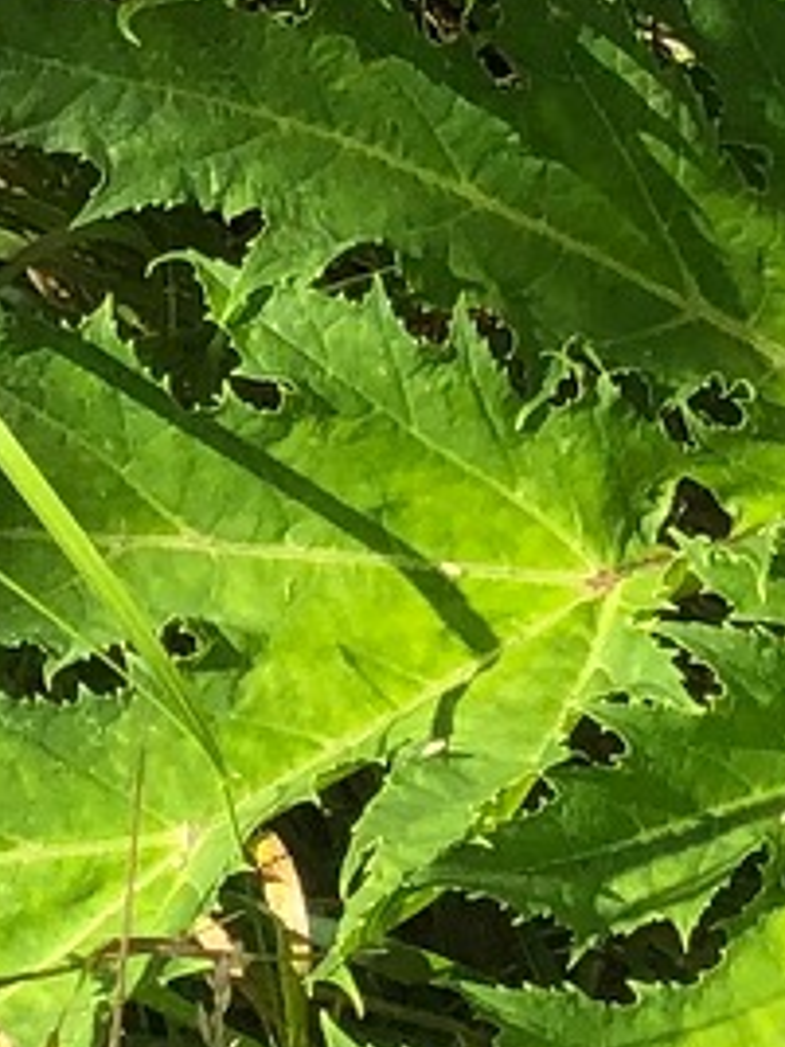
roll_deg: -0.1
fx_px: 6380
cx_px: 738
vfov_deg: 8.3
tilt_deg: -44.1
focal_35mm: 211
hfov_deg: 7.0
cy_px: -1778
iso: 20
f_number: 1.8
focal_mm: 3.99
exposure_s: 1/923
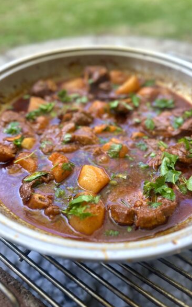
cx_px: 97
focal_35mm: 26
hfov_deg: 47.6
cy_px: 154
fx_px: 218
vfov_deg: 70.4
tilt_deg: -45.5
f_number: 1.78
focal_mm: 6.86
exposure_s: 1/121
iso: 64
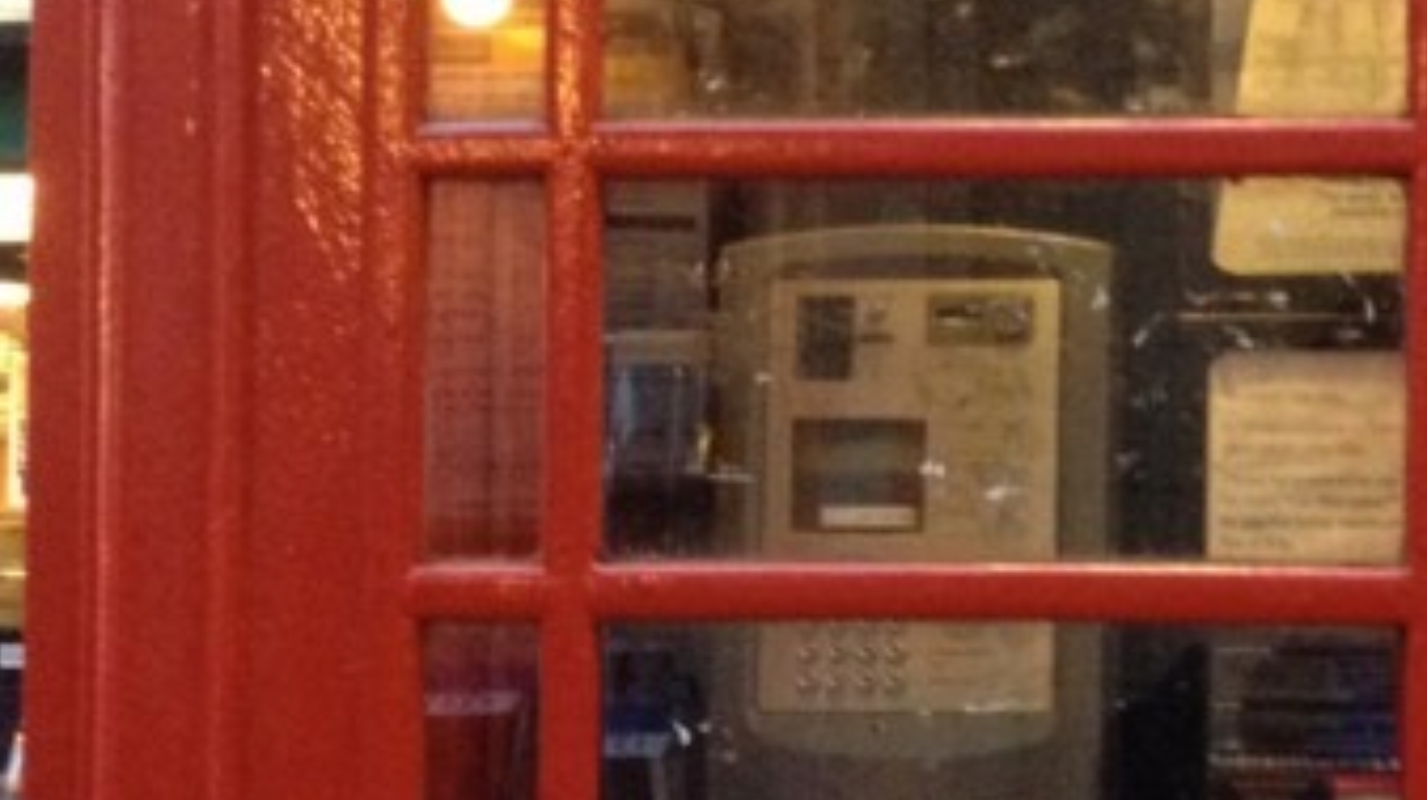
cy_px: 377
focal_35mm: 116
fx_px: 4386
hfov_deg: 18.4
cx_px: 1067
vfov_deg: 10.4
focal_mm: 4.28
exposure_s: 1/20
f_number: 2.4
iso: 320
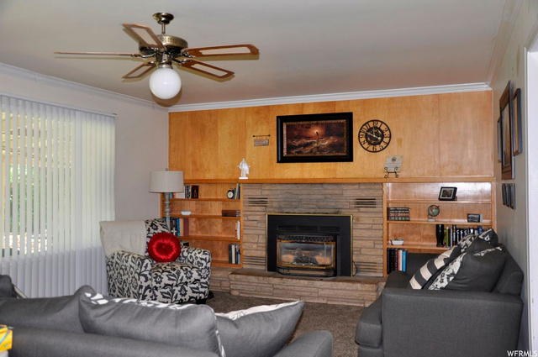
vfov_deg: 39.9
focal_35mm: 33
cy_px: 178
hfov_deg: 57.3
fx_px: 493
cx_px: 269
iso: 200
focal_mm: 22
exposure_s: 1/60
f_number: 3.8
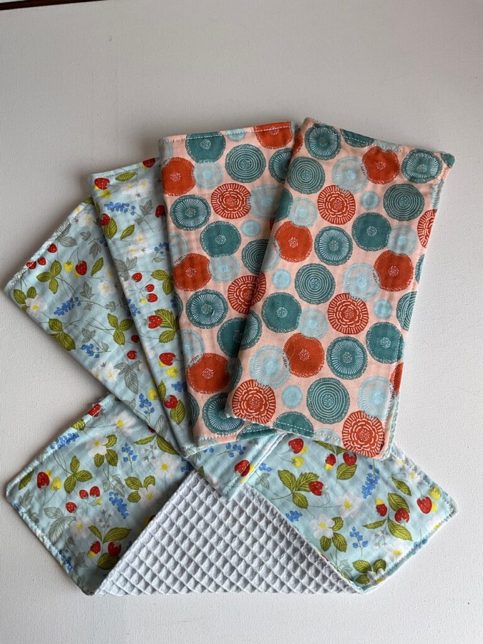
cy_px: 322
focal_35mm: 29
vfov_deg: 61.7
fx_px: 540
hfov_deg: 48.2
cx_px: 242
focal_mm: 3
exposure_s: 1/568
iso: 25
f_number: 1.8
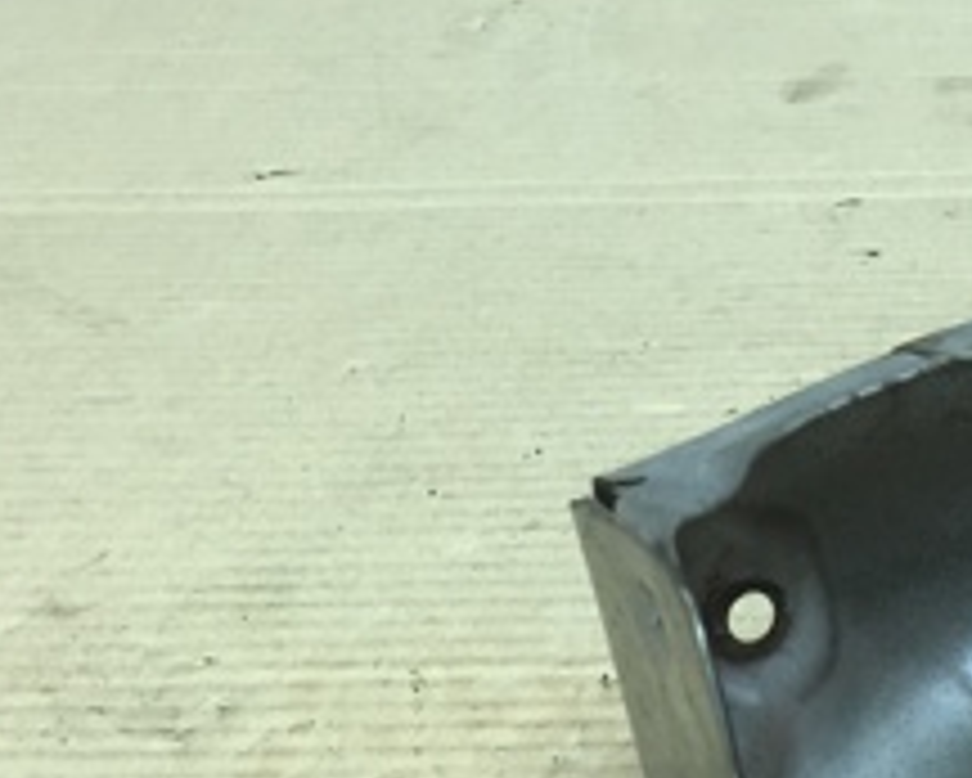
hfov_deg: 21.7
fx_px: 2418
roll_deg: +0.5
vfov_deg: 18.3
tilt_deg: -22.9
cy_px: 391
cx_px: 1022
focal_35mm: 84
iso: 64
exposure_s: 1/33
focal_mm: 4.15
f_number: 2.2
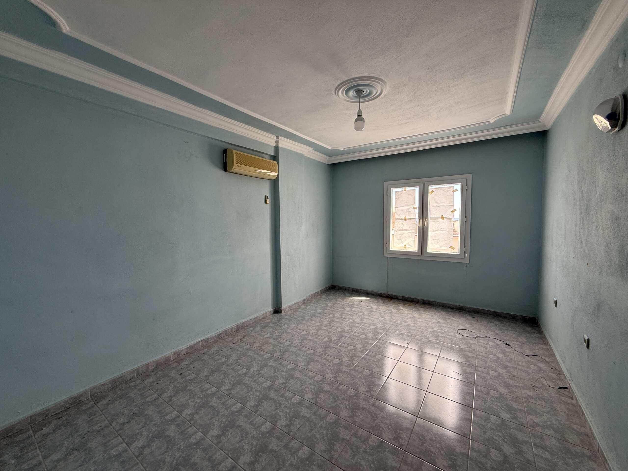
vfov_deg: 85.7
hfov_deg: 102.1
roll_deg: +0.8
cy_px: 236
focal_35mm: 14
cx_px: 314
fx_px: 254
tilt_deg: -3.5
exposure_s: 1/100
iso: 64
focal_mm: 2.22
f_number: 2.2
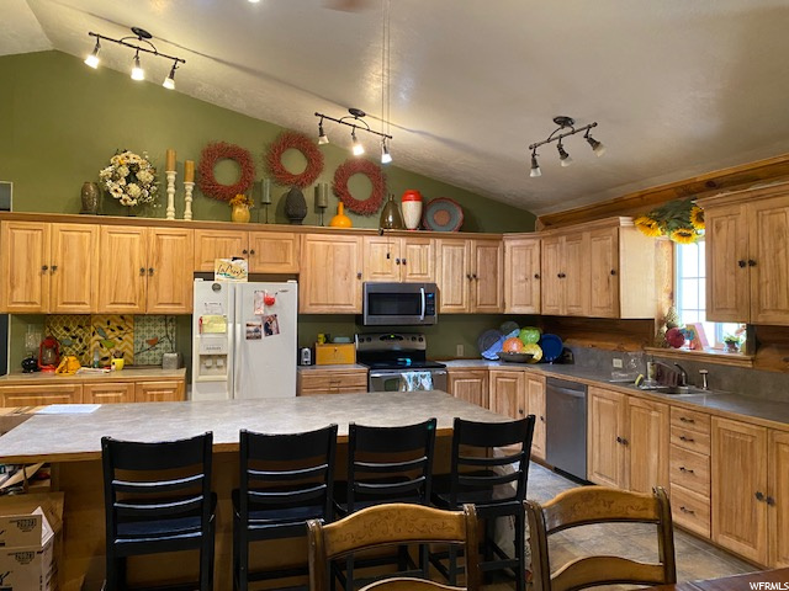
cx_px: 394
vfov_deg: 53.1
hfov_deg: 67.3
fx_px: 593
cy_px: 296
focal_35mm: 26
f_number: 1.8
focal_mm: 4.25
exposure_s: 1/40
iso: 400
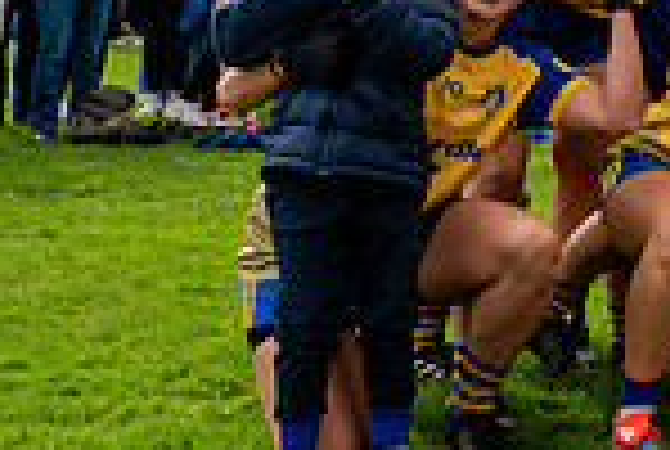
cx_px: 1138
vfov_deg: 12.9
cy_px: -47
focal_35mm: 105
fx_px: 1958
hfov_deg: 16.7
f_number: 5
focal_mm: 27
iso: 100
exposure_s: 1/320
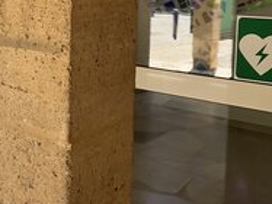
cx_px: 52
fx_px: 487
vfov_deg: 23.2
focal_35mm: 62
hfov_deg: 30.4
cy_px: 34
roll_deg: -1.5
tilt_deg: -6.1
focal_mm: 3
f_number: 1.8
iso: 32
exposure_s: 1/172
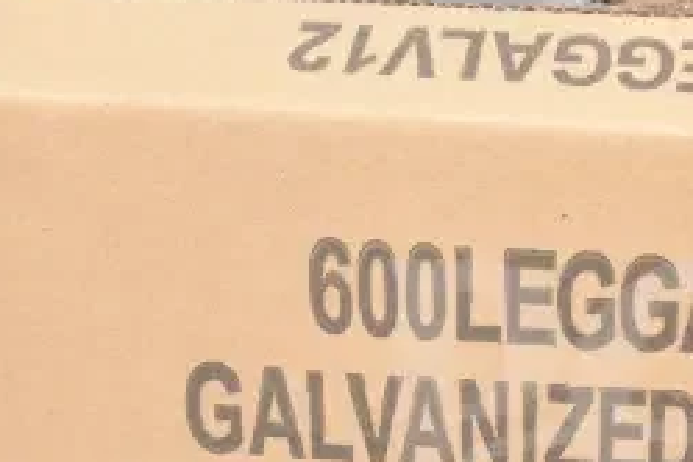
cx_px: 635
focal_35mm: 147
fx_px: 2830
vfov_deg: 9.3
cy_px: 480
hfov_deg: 13.8
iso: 6400
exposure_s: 1/1000
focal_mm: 40
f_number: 16
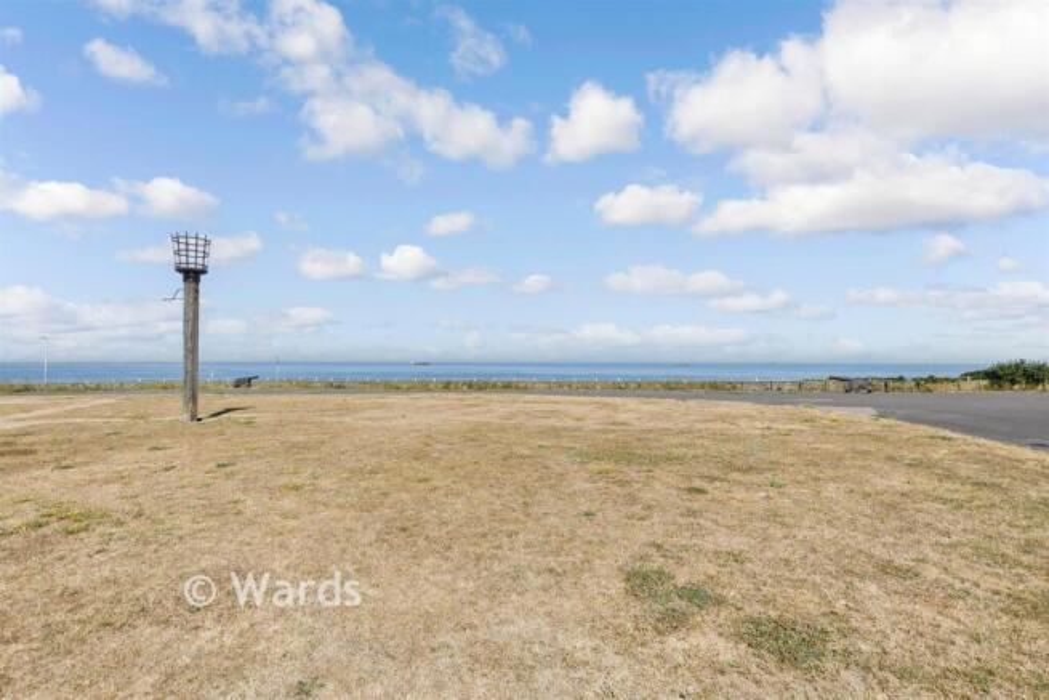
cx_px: 524
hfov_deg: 100.4
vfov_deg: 77.4
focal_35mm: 15
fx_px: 437
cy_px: 350
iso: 400
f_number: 9
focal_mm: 10
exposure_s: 1/2000
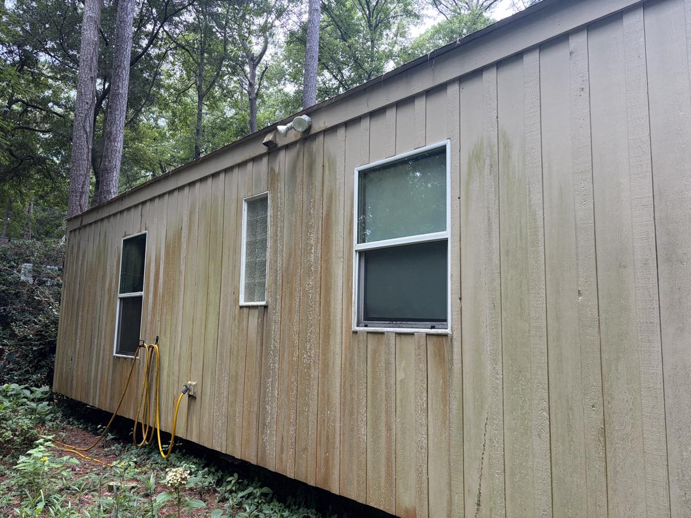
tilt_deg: +8.0
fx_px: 519
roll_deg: -0.7
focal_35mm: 26
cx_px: 346
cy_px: 259
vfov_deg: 53.1
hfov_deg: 67.3
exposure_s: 1/185
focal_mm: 5.96
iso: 50
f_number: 1.6
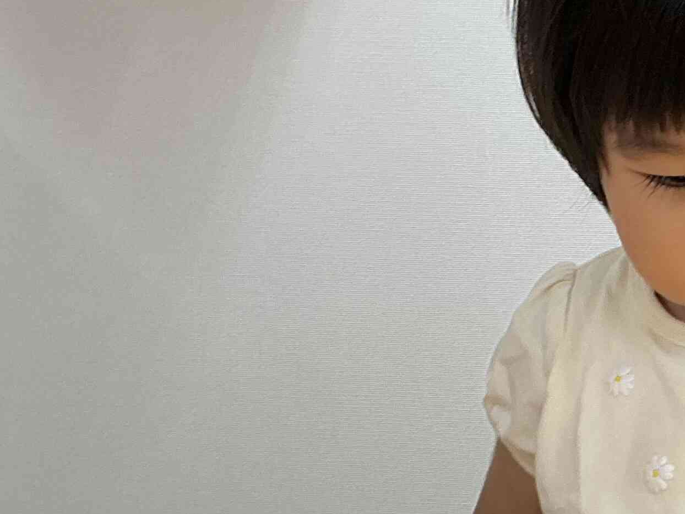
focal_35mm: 94
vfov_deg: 15.6
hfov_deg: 20.2
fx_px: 1860
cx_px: 678
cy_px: 416
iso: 40
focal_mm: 3
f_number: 1.8
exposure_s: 1/60
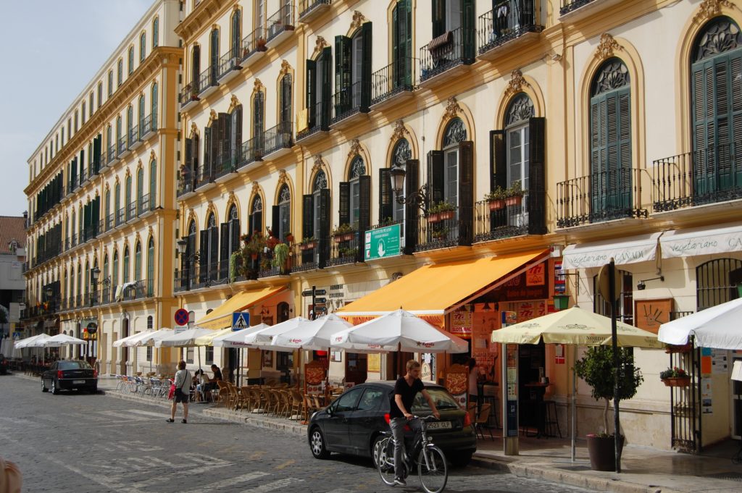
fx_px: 1050
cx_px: 371
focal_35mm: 51
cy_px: 246
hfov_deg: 38.9
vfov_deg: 26.4
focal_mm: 34
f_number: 8
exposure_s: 1/250
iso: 200
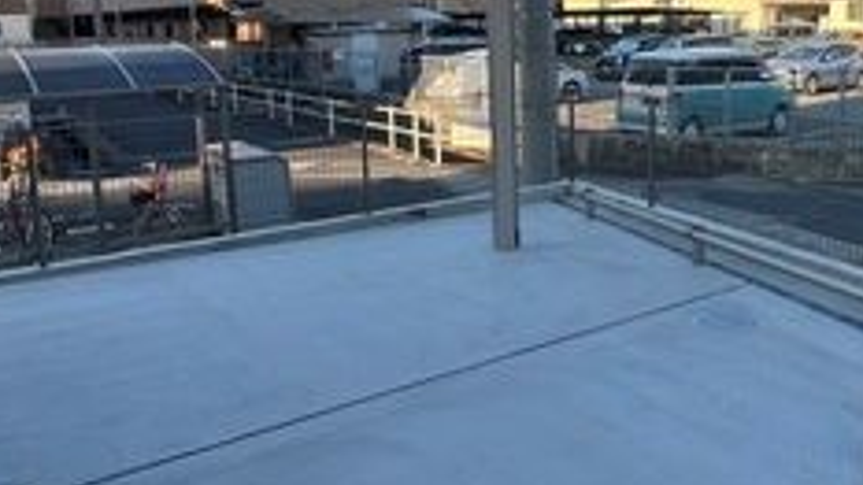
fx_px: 778
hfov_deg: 57.3
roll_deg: +0.5
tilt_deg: -9.9
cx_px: 544
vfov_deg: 34.3
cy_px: 155
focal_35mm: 34
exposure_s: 1/309
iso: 32
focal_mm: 1.57
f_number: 1.8
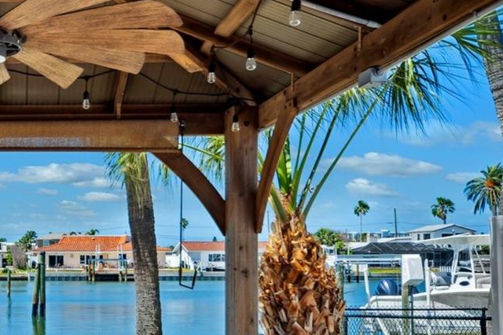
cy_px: 276
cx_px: -3
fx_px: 419
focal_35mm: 30
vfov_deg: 41.4
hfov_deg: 50.0
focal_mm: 12
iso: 100
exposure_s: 1/320
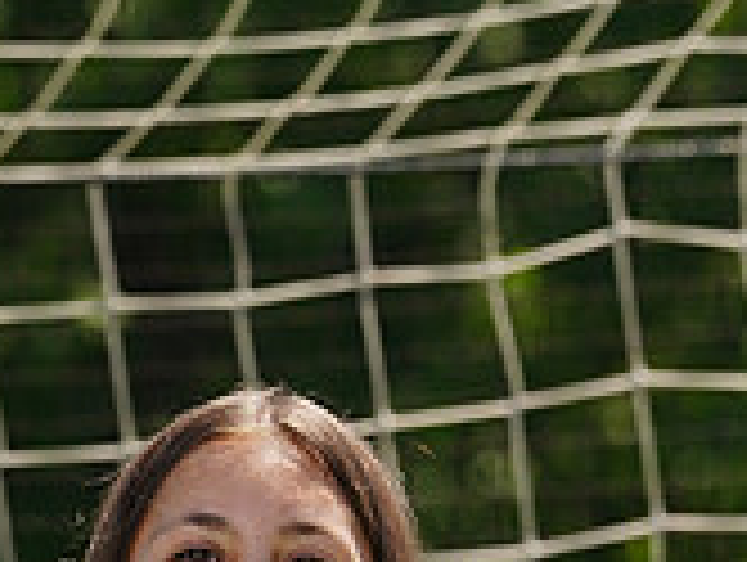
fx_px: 27900
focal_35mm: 1291
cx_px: 158
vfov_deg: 1.2
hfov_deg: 1.5
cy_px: 1030
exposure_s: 1/250
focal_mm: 385
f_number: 13
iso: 200
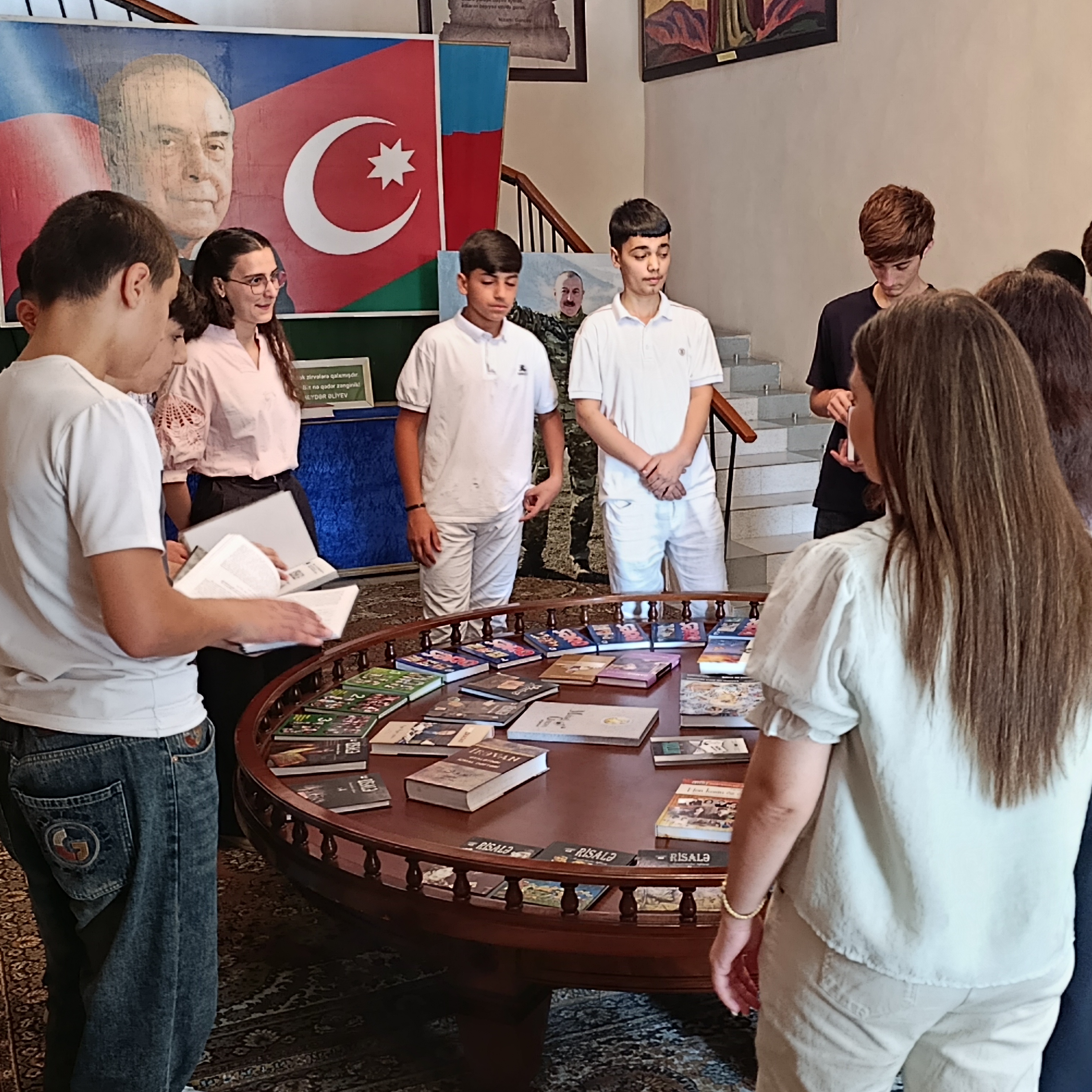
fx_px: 1499
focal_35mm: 42
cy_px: 542
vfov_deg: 40.0
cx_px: 656
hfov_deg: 39.9
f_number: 1.65
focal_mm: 6.11
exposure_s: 1/50
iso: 898
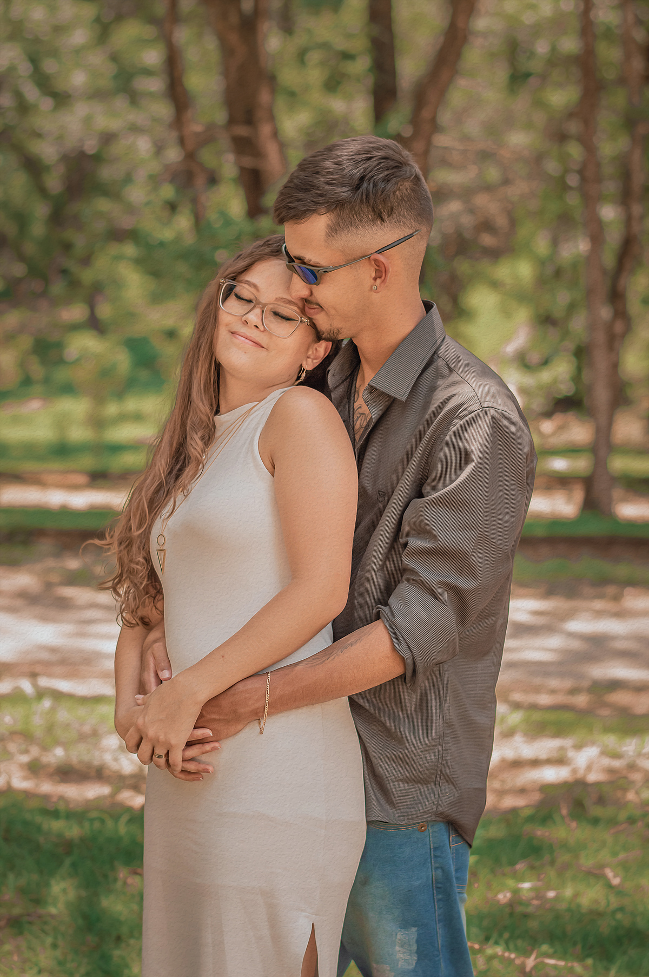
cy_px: 488
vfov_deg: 27.0
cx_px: 324
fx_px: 2032
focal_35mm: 75
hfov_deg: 18.1
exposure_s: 1/1000
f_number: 2.8
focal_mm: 50
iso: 400
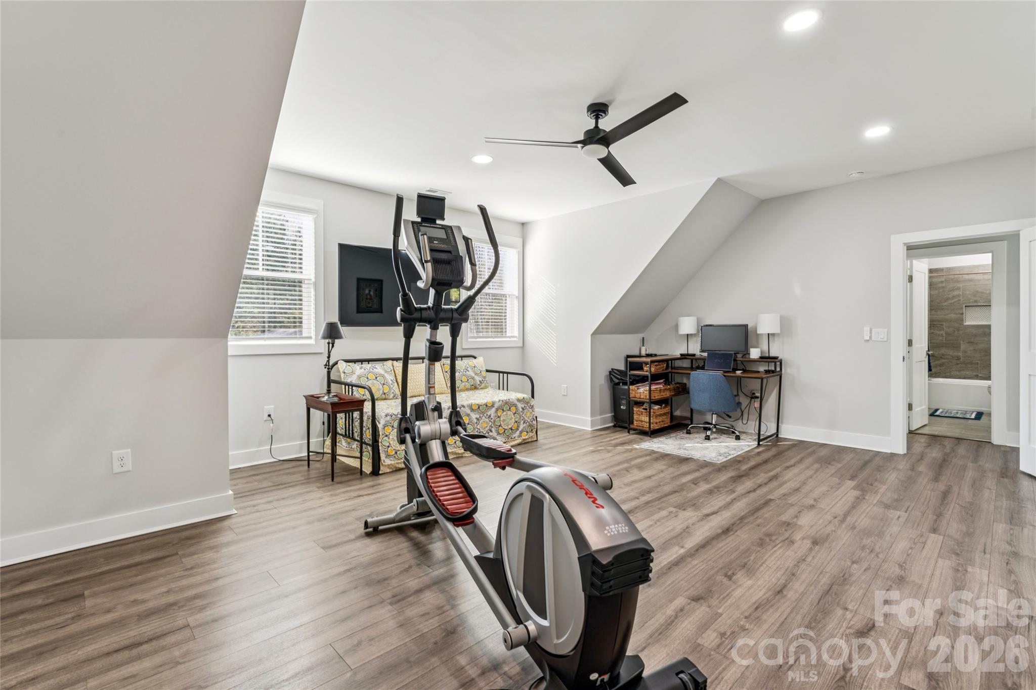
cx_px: 518
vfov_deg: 72.7
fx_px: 469
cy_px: 345
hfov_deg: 95.7
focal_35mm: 16
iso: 100
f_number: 10
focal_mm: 16.3
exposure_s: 1/4
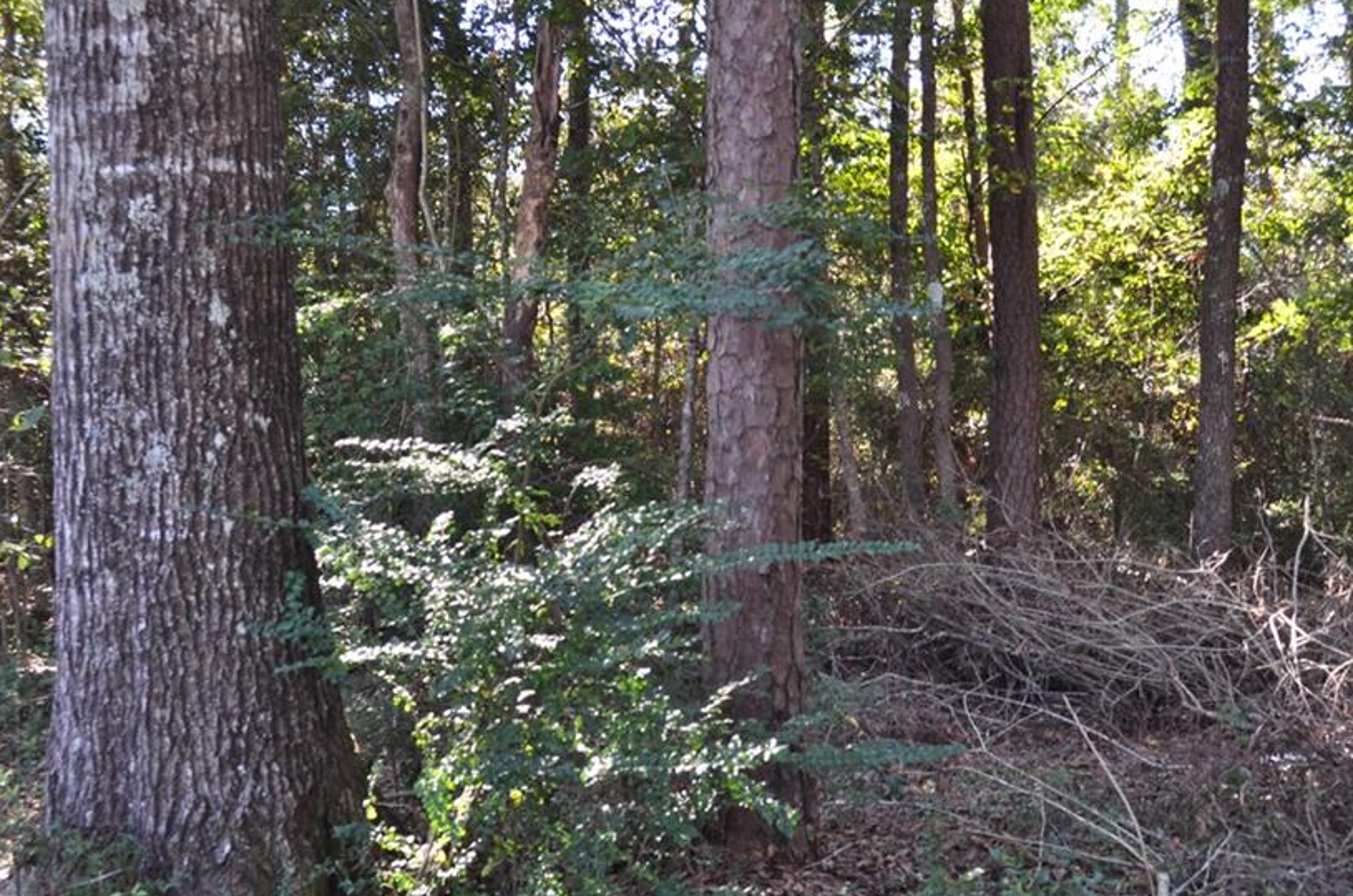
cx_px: 779
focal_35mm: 49
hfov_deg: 40.3
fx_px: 1838
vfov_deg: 27.4
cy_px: 447
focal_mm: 26
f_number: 7.1
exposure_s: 1/40
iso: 400
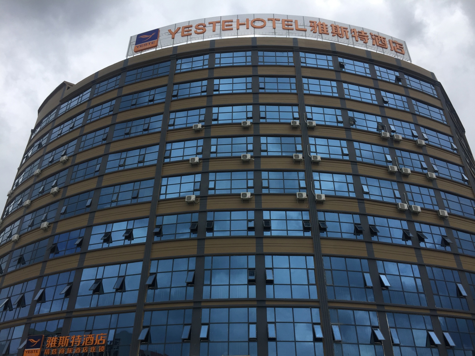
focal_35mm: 29
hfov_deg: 61.7
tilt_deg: +32.6
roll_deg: -1.3
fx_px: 398
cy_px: 178
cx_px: 238
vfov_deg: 48.2
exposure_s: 1/3049
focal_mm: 4.15
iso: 32
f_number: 2.2
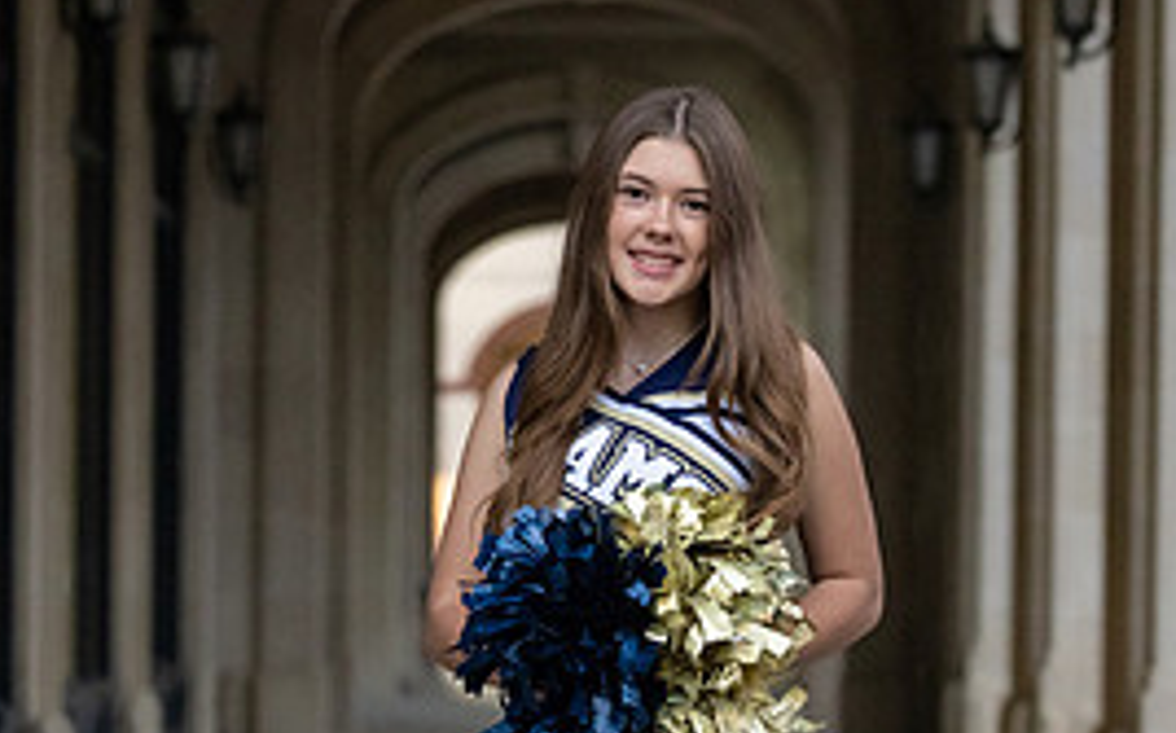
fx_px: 5732
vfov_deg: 7.3
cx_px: 633
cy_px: 736
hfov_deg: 11.7
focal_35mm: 179
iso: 3200
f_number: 2.8
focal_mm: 70
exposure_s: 1/250
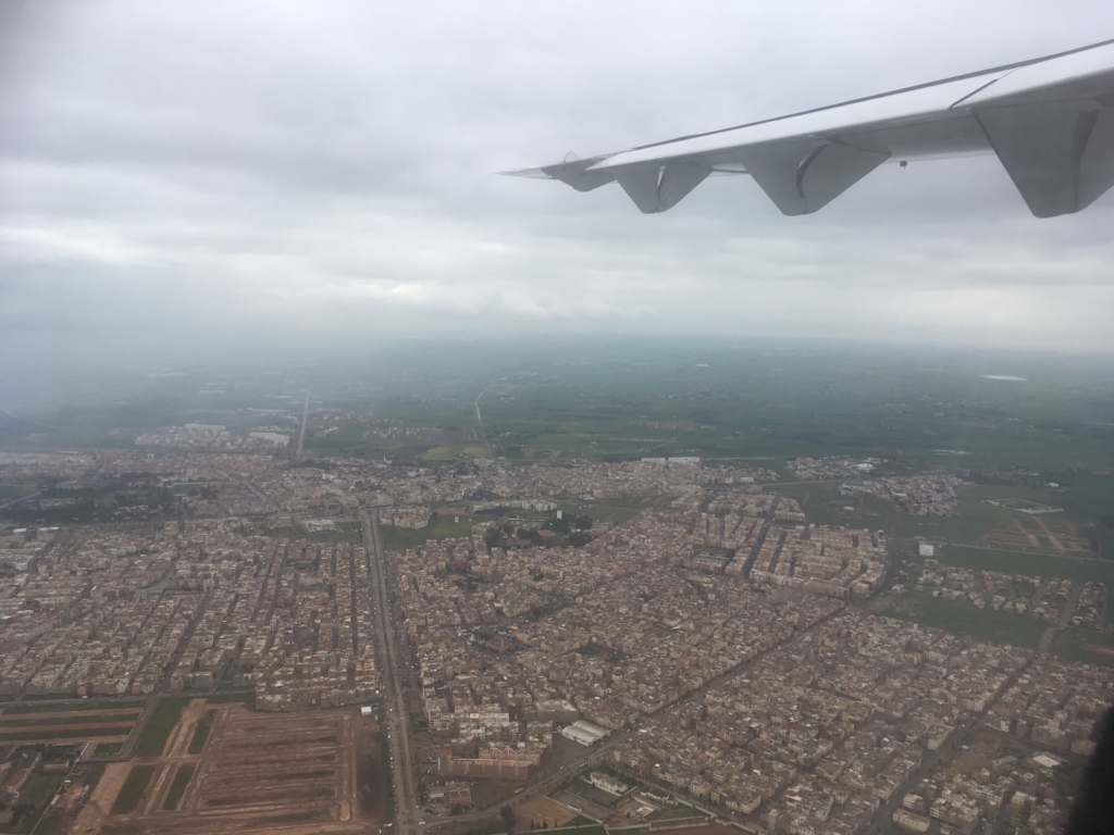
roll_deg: -1.5
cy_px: 418
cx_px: 557
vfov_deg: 48.2
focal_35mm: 29
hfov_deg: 61.7
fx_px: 933
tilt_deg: -7.7
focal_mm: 4.15
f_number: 2.2
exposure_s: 1/534
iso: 25
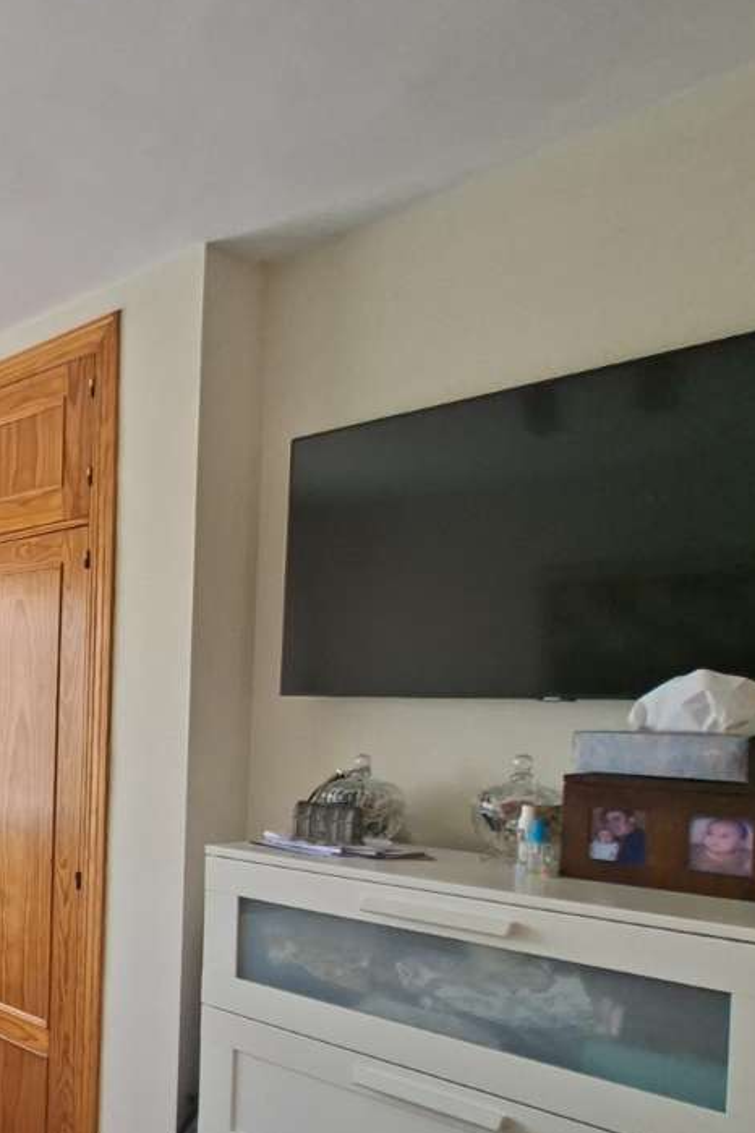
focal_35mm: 29
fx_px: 912
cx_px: -318
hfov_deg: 30.4
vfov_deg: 62.4
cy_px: 733
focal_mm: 1.74
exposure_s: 1/60
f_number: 2.2
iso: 40
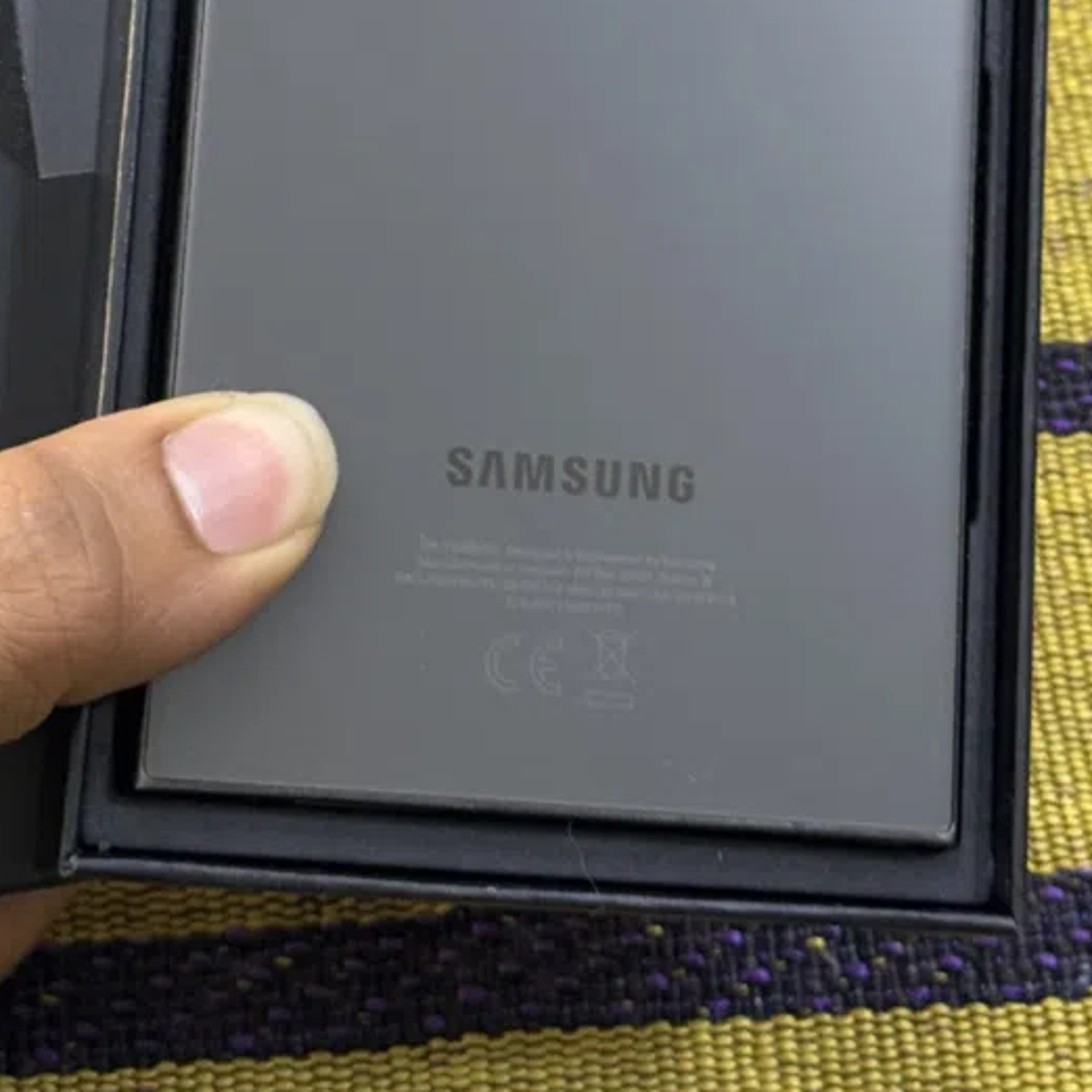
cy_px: -93
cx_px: 387
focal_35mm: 111
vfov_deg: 15.3
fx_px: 3962
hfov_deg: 15.7
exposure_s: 1/50
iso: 125
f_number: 1.78
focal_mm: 6.76
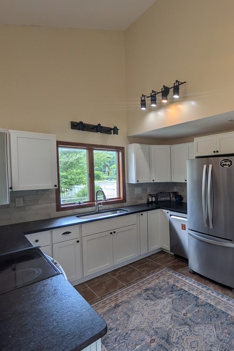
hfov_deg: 54.0
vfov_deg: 84.0
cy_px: 176
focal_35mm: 20
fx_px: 195
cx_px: 211
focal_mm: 1.83
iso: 62
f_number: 2.2
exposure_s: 1/120
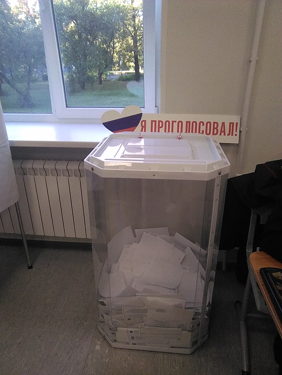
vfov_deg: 65.3
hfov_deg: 51.4
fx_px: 293
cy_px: 188
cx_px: 141
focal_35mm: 27
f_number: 2.4
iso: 75
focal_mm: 3.61
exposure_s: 1/120
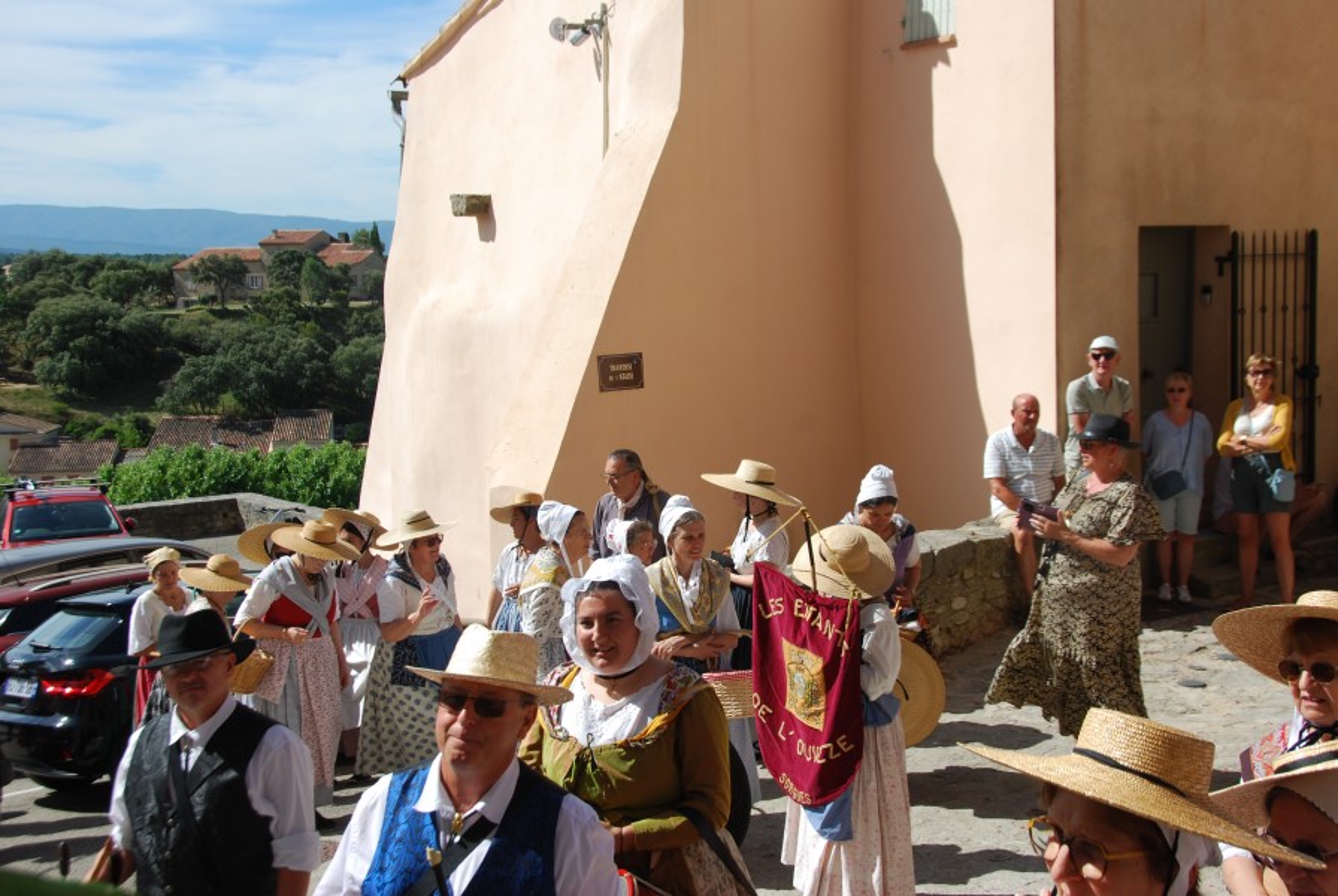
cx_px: 669
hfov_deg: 42.3
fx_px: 1730
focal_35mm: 46
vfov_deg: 29.0
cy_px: 448
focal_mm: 31
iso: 100
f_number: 8
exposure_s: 1/250
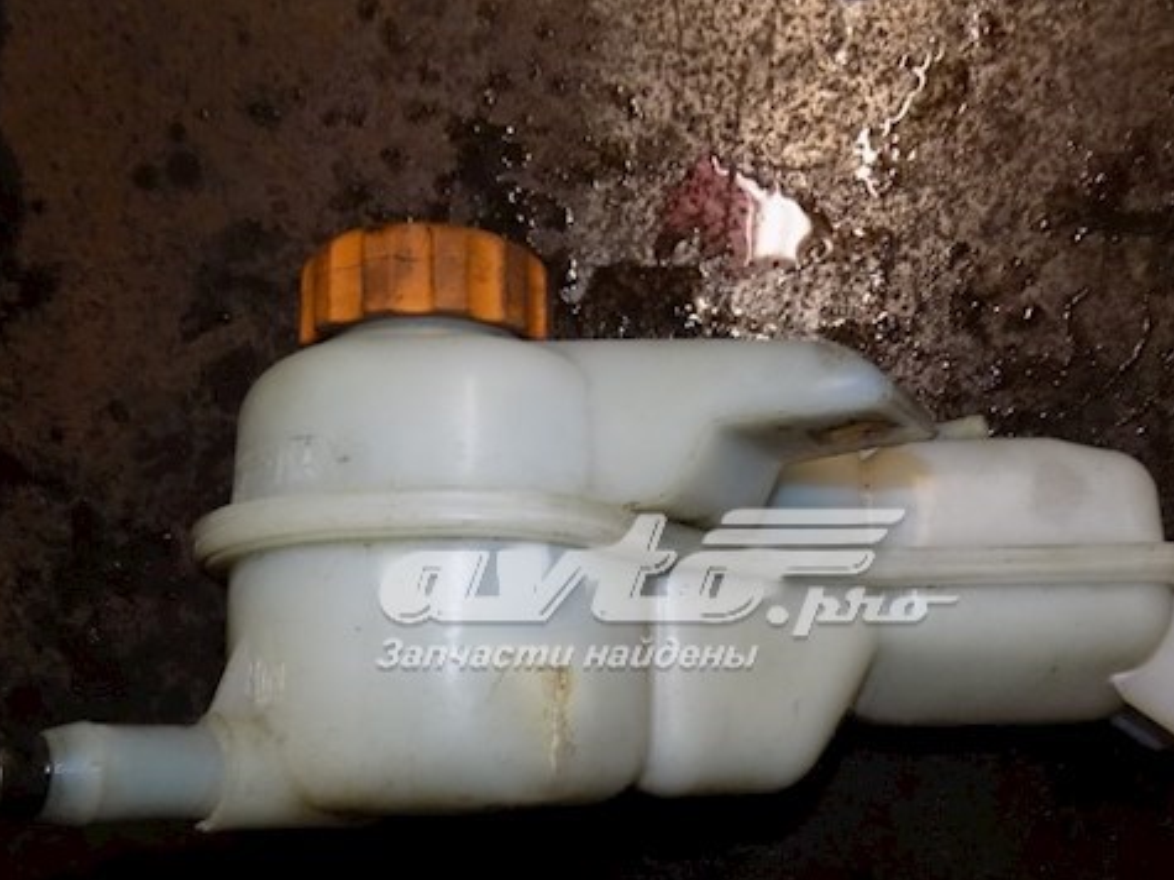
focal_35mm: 31
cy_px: 583
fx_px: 1051
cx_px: 660
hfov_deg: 58.2
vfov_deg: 44.8
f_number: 3.1
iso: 200
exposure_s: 1/30
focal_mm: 4
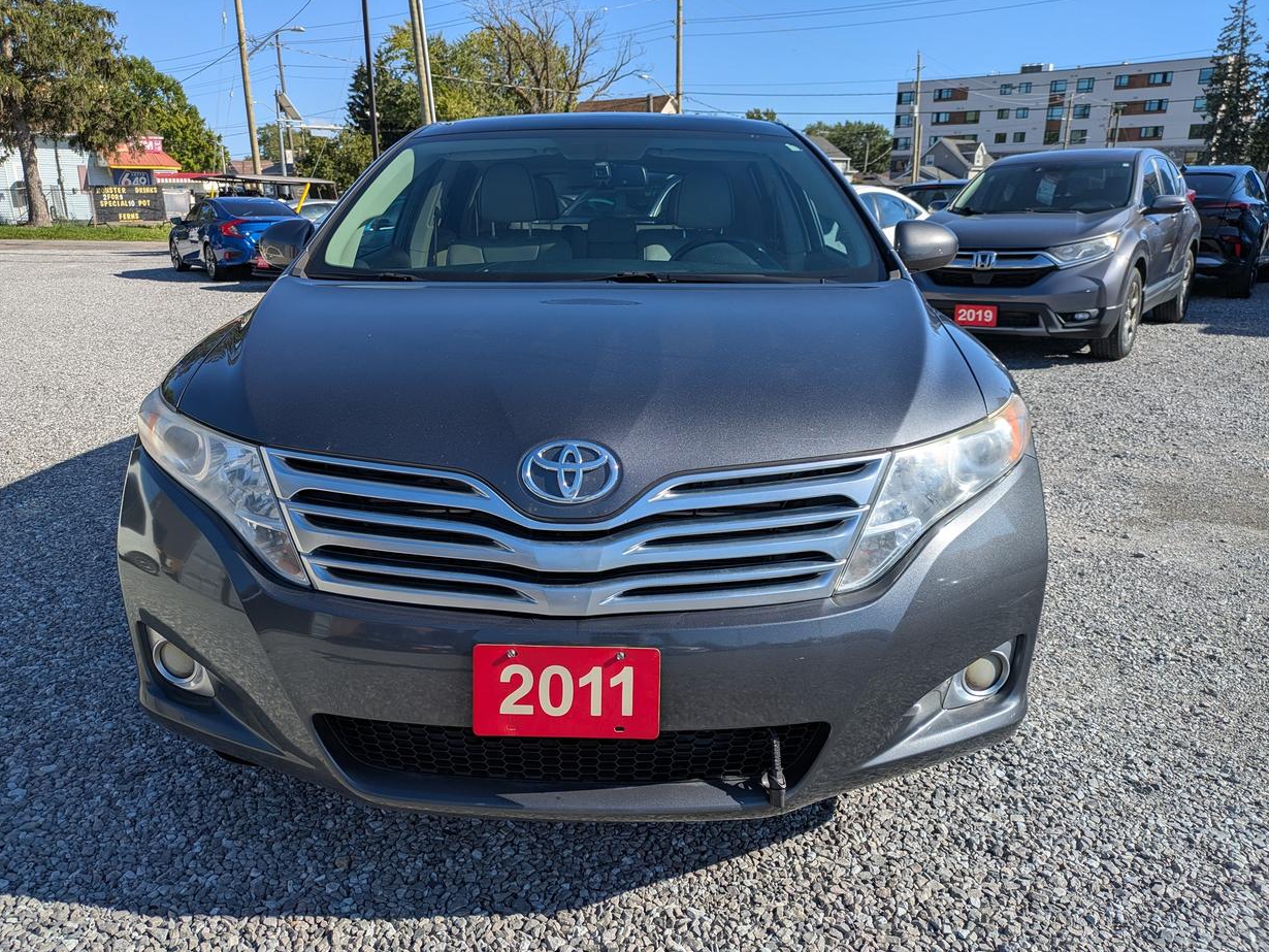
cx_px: 612
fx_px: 953
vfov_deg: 53.1
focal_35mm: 26
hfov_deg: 67.3
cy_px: 492
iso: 42
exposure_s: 1/1869
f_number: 1.89
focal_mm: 5.43
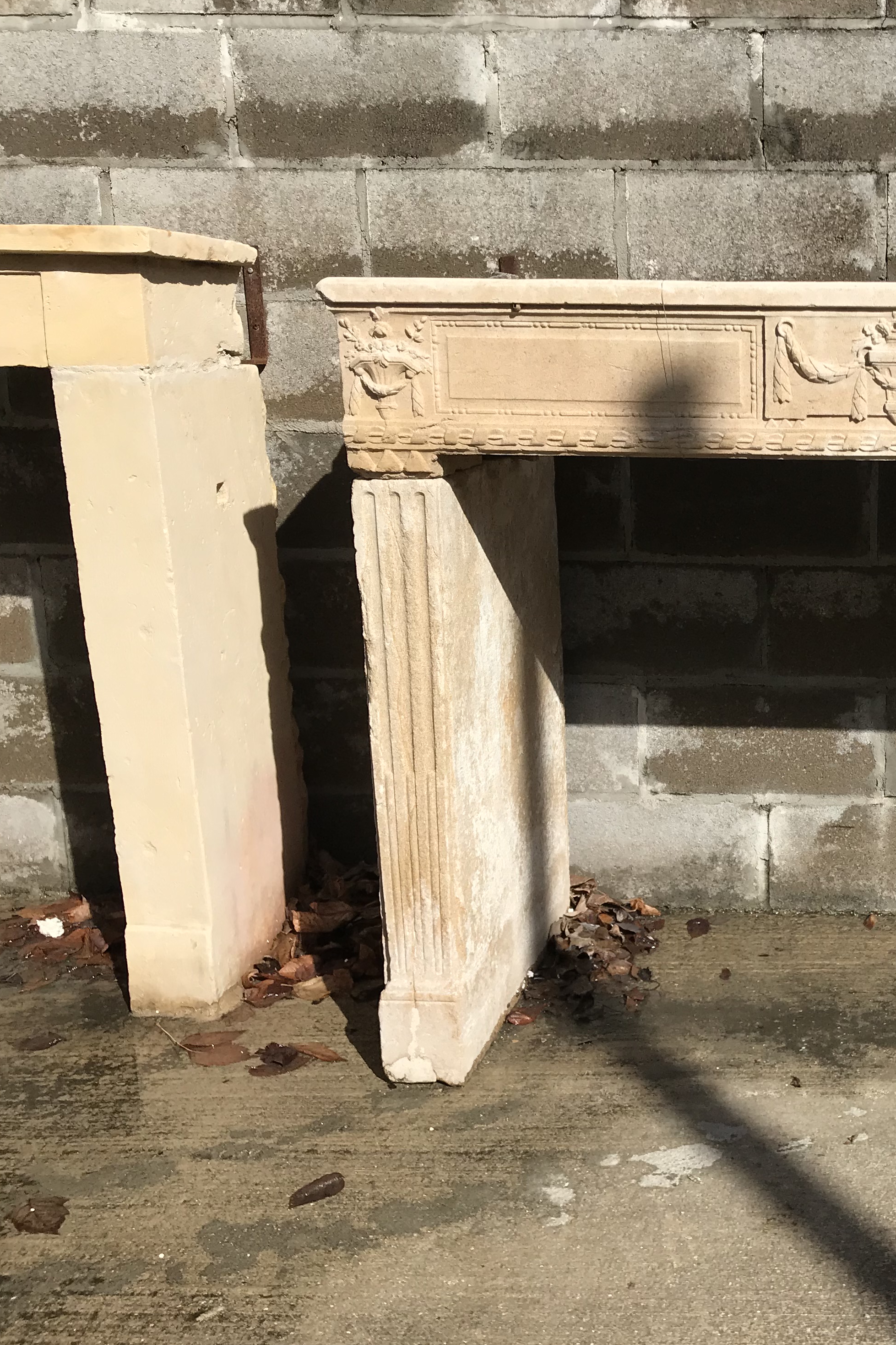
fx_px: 1493
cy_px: 664
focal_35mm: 40
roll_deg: -0.9
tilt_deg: -12.1
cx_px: 866
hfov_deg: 31.3
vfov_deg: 48.5
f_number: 1.8
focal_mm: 3.99
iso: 20
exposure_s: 1/3831
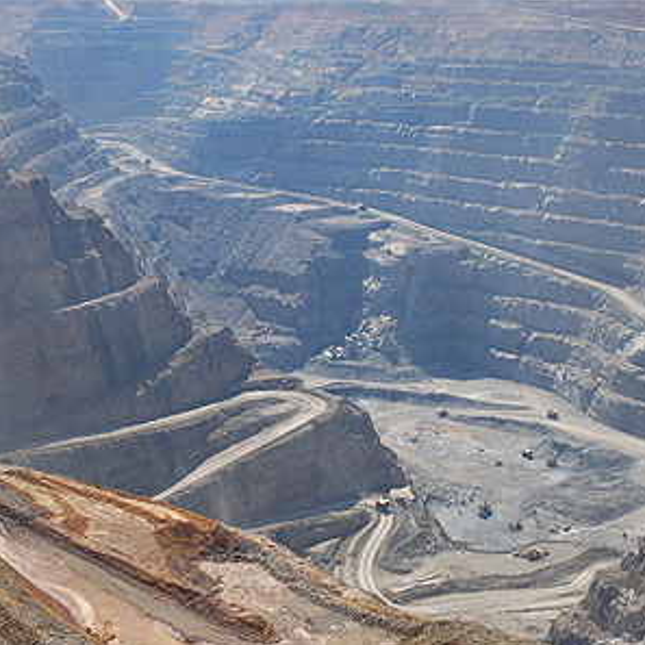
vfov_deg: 25.5
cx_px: 452
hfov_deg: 25.3
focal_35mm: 68
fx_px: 1426
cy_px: 325
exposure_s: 1/200
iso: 200
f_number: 10
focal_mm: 35
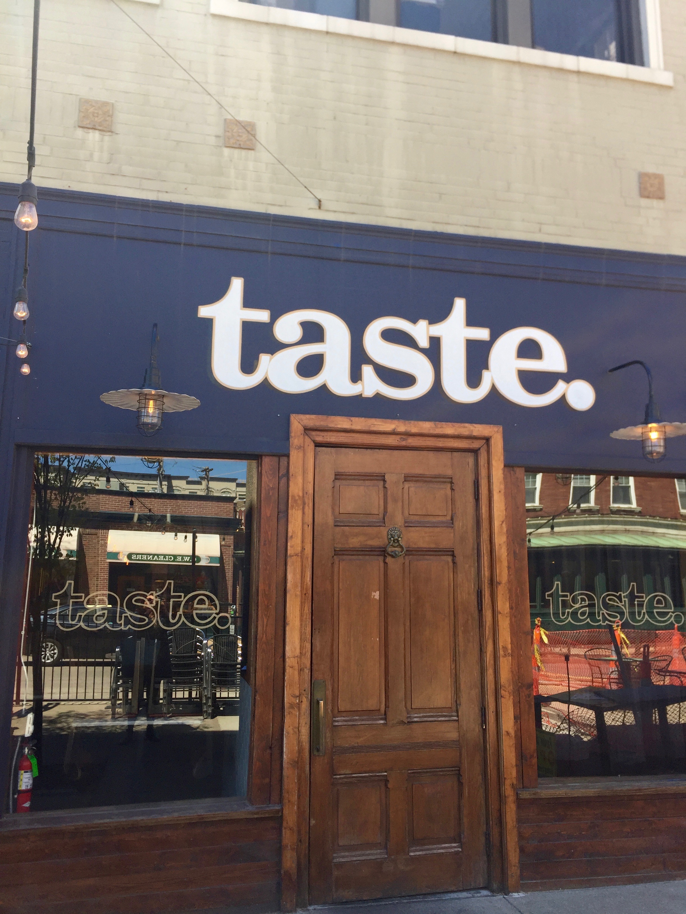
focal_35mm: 29
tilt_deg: +12.2
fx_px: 766
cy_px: 457
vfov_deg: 61.7
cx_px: 343
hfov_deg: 48.2
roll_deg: -0.7
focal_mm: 4.15
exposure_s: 1/370
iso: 32
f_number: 2.2
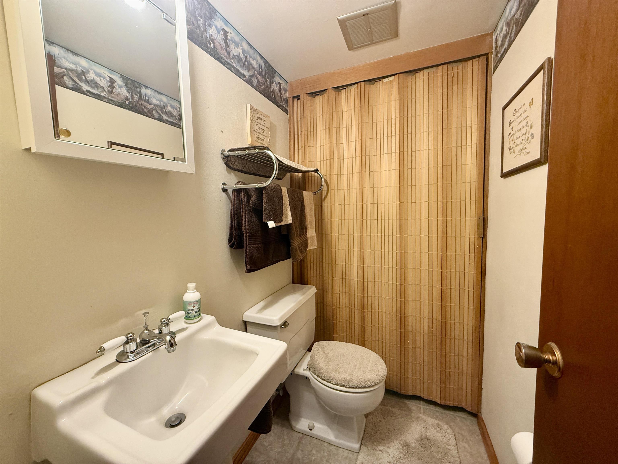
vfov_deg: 85.7
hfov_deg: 102.1
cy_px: 232
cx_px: 309
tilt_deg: -4.3
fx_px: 250
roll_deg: +2.1
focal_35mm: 14
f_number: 2.2
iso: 250
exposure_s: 1/60
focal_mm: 2.22
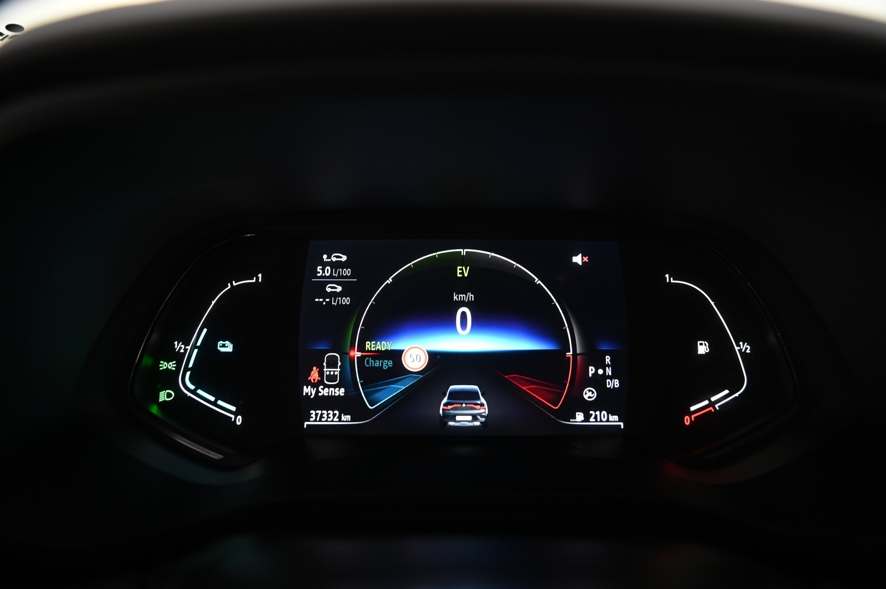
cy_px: 294
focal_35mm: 31
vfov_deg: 42.3
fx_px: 762
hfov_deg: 60.3
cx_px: 443
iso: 1000
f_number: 4
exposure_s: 1/20
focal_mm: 31
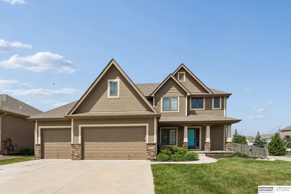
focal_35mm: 16
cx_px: 146
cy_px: 97
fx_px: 133
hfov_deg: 95.3
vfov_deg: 72.4
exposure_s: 1/1000
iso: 200
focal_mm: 16.4
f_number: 8
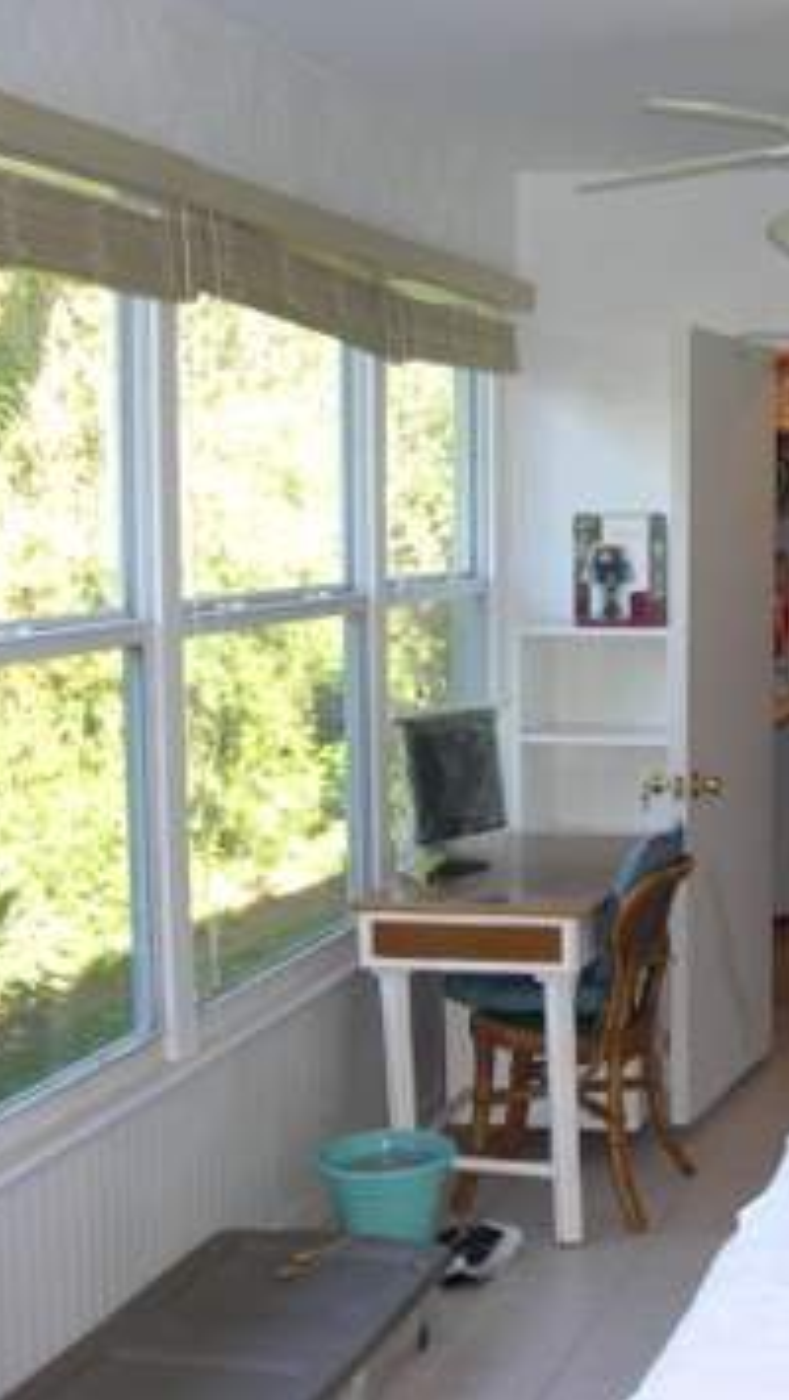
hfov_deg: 20.8
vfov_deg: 37.2
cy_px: 698
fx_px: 2080
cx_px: 793
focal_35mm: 56
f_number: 2.8
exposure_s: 1/50.7
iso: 100
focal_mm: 8
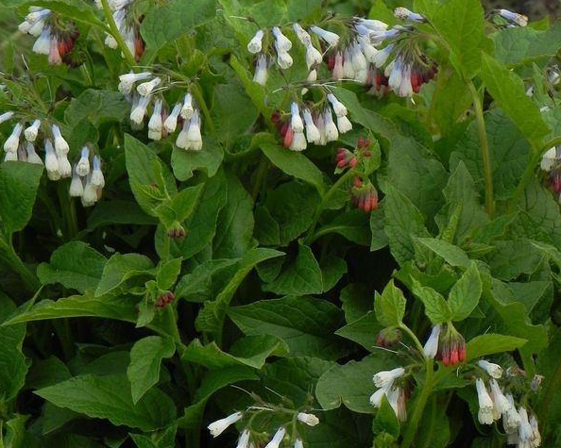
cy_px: 267
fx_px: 2291
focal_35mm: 138
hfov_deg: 14.0
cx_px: 279
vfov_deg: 11.2
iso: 160
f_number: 4.5
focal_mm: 18.8
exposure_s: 1/160
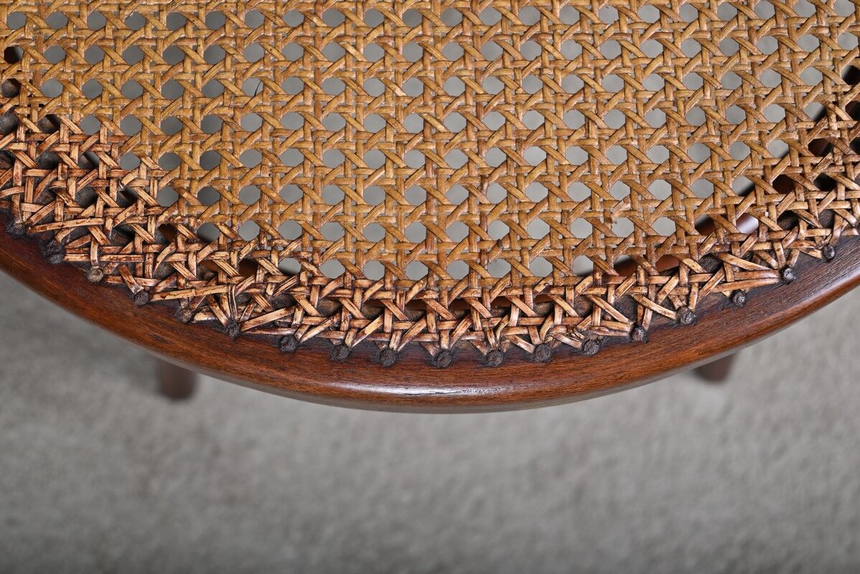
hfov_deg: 39.6
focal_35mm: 50
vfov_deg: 27.0
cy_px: 287
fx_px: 1195
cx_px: 430
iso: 100
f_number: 6.3
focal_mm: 50
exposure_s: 1/200
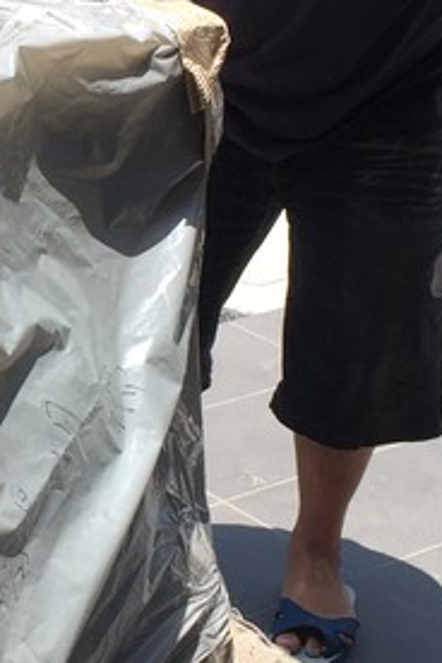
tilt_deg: -19.3
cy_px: 283
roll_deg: -2.5
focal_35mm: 105
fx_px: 1934
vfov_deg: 19.4
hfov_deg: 12.6
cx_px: -159
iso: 32
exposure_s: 1/898
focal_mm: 4.15
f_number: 2.2
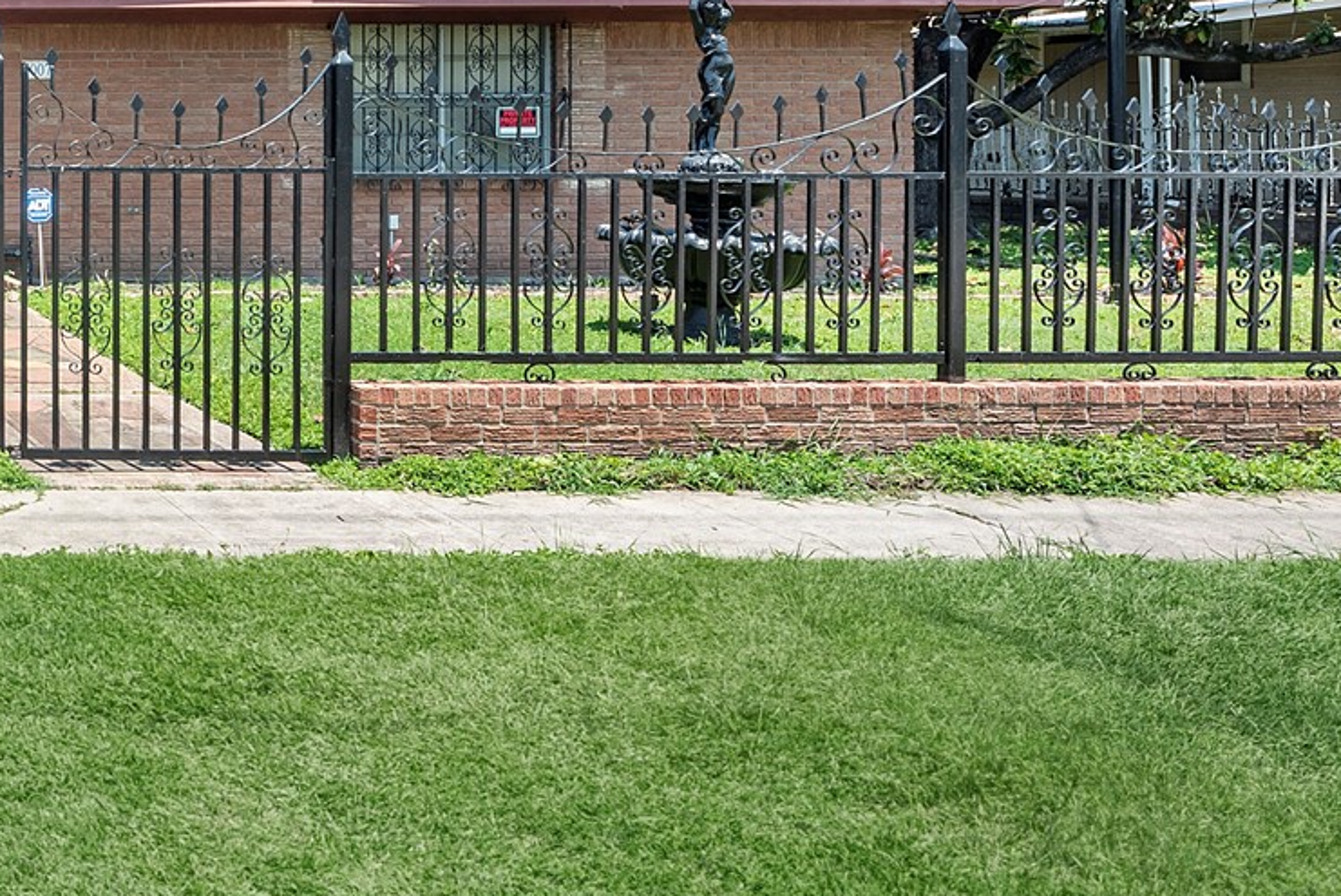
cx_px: -429
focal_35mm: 41
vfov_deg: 31.2
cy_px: 99
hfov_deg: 33.5
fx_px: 1528
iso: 100
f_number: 9
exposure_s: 1/30
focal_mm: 14
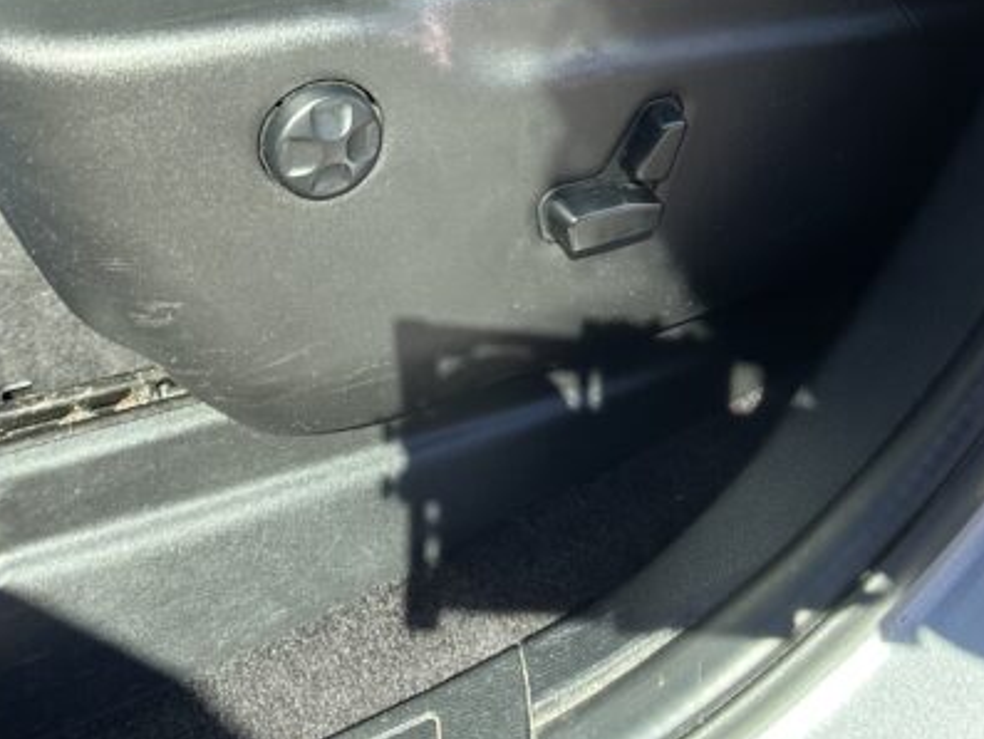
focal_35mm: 67
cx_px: 451
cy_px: -32
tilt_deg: -25.6
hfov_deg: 28.9
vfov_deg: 21.1
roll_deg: +1.3
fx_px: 1905
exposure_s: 1/351
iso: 50
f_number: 1.5
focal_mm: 5.7
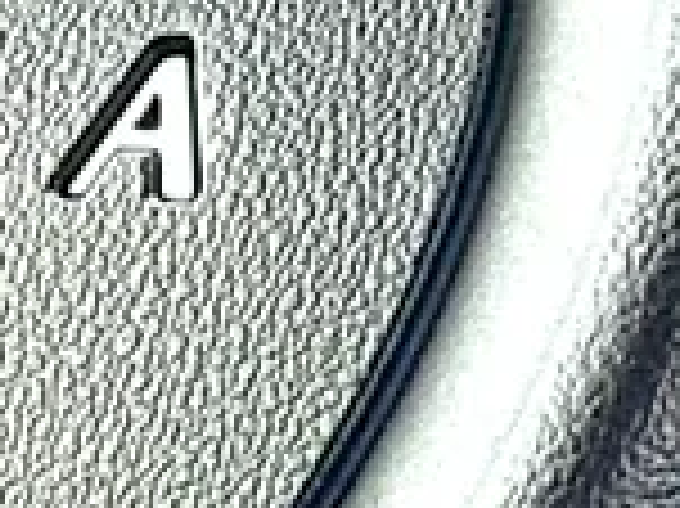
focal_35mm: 237
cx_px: -594
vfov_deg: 6.3
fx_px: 4652
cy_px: 115
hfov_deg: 8.0
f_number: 1.78
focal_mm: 6.86
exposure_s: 1/333
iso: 64
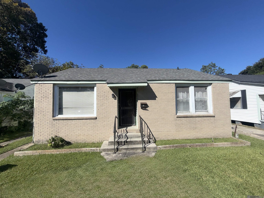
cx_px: 132
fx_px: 107
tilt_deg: +2.1
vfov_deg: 85.7
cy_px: 99
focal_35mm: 14
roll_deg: +1.3
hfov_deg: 102.1
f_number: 2.2
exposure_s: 1/1656
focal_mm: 2.22
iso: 16
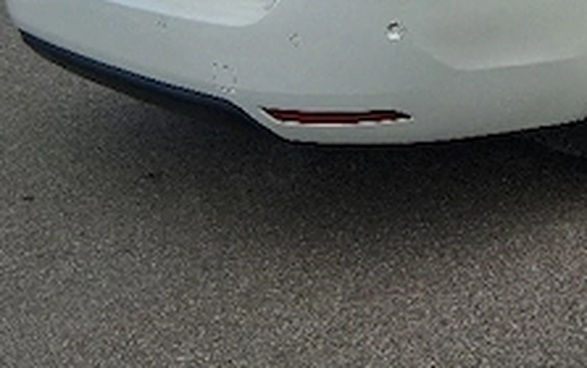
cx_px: 648
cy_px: -131
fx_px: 1185
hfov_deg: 25.7
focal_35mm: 74
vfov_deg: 16.5
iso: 25
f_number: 1.8
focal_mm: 3.98
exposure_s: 1/667
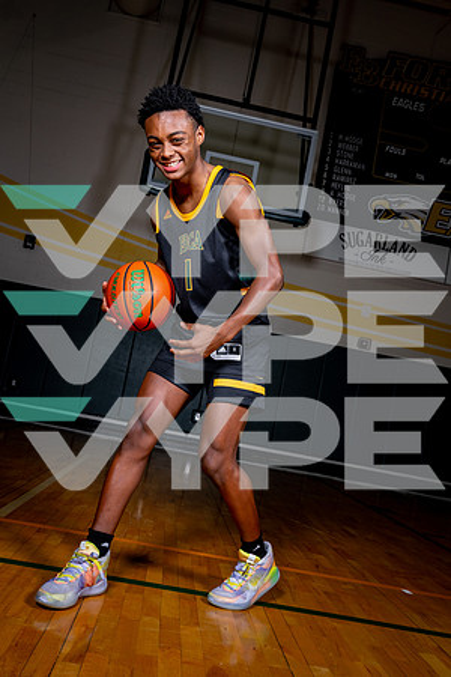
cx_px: 226
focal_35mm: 32
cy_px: 338
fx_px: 601
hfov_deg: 41.1
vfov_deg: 58.7
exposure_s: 1/250
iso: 100
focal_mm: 32
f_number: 8
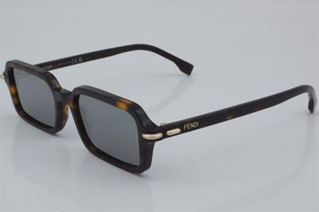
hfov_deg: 27.0
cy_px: 106
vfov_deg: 18.2
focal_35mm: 75
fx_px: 664
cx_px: 160
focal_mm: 50
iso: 100
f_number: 32
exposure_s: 1/4
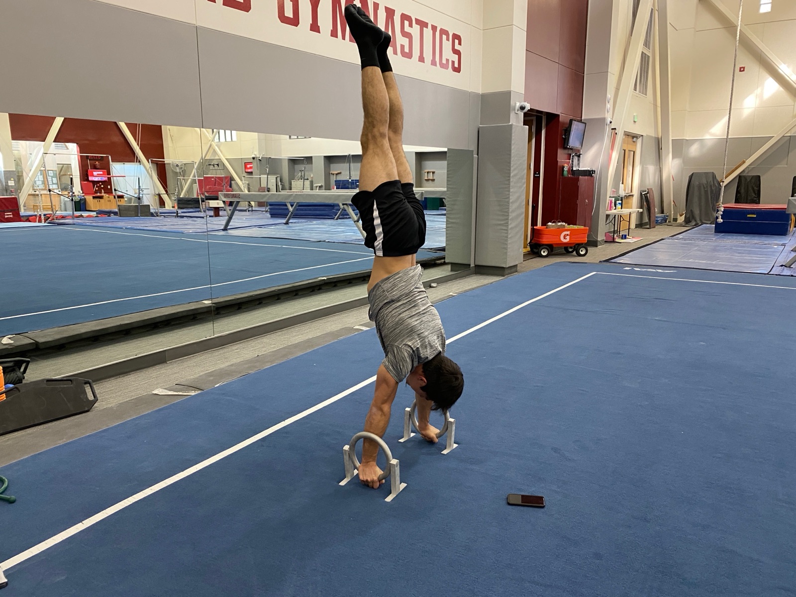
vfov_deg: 53.1
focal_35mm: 26
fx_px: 598
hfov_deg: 67.3
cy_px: 298
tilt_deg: -11.2
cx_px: 398
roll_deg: -0.8
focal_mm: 4.25
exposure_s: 1/60
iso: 200
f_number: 1.8
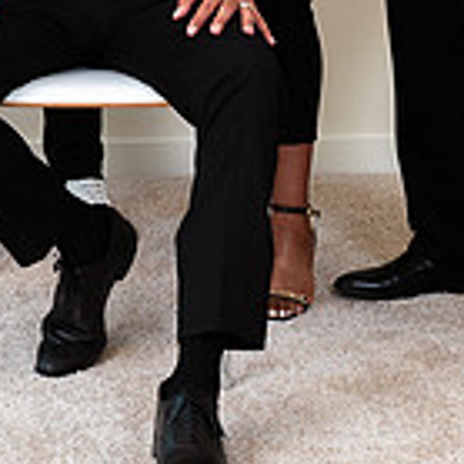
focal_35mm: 113
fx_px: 1714
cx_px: 134
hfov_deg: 15.4
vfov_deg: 14.5
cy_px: -217
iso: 200
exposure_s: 1/160
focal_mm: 41
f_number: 5.6
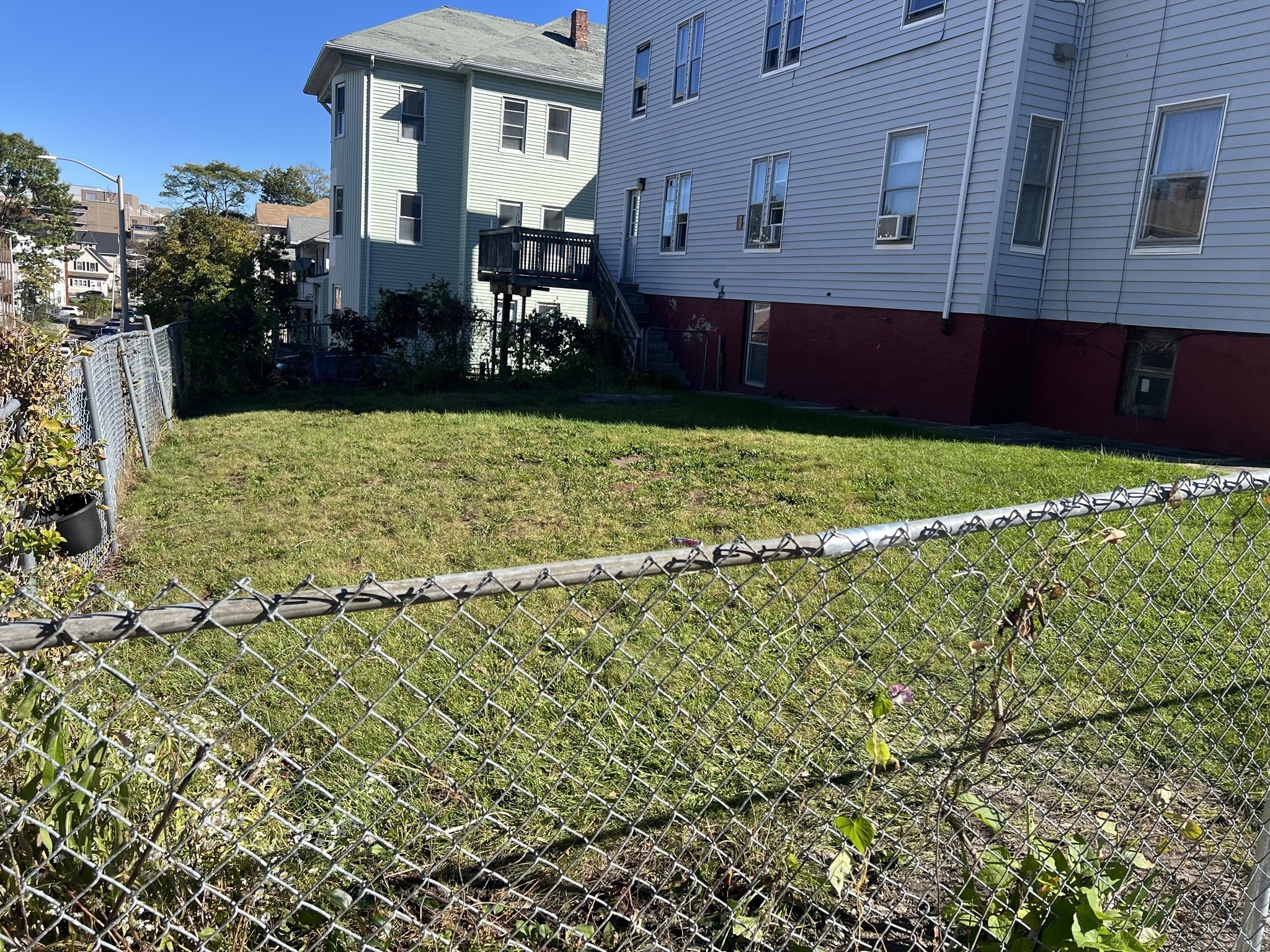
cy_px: 476
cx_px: 635
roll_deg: -4.9
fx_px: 954
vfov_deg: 53.1
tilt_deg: -10.2
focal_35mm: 26
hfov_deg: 67.3
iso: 50
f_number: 1.5
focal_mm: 5.7
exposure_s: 1/2457
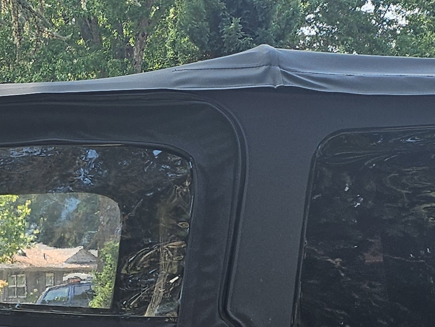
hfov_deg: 18.7
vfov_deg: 13.7
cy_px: 502
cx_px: -44
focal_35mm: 101
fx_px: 1270
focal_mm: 5
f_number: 1.8
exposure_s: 1/485
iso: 50
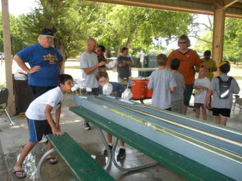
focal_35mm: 36
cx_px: 121
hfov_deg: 51.4
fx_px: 252
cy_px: 90
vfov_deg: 39.7
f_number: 3.5
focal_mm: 6.3
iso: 88
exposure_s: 1/133
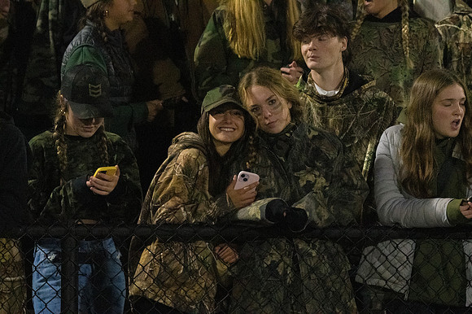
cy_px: 157
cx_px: 236
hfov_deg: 8.6
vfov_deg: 5.7
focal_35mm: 240
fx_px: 3145
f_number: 5
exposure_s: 1/500
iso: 8000
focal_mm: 160
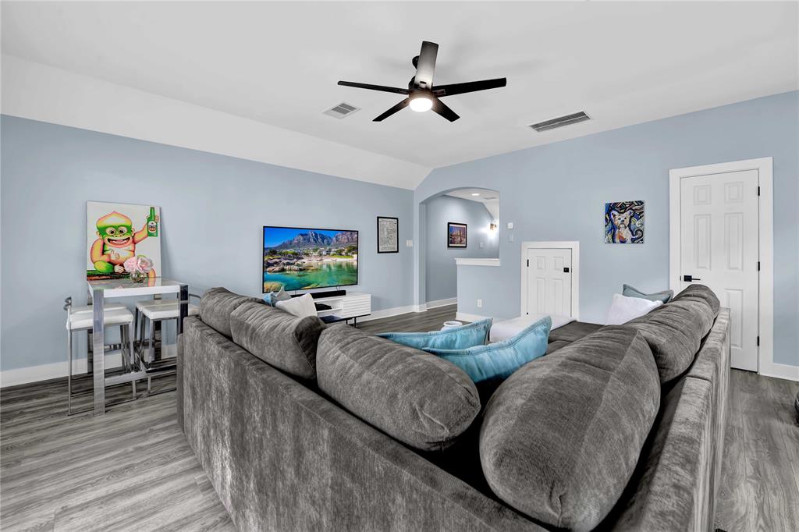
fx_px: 311
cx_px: 400
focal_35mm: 14
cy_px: 266
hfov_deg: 104.3
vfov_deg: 81.2
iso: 100
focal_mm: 14
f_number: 8
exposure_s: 1/4
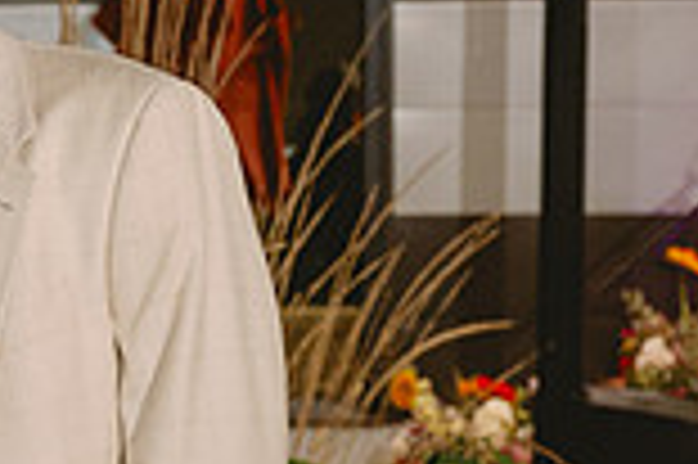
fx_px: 4668
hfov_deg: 8.2
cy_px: 446
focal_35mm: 241
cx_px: -660
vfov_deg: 5.7
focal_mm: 49
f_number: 4
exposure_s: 1/50
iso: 1600
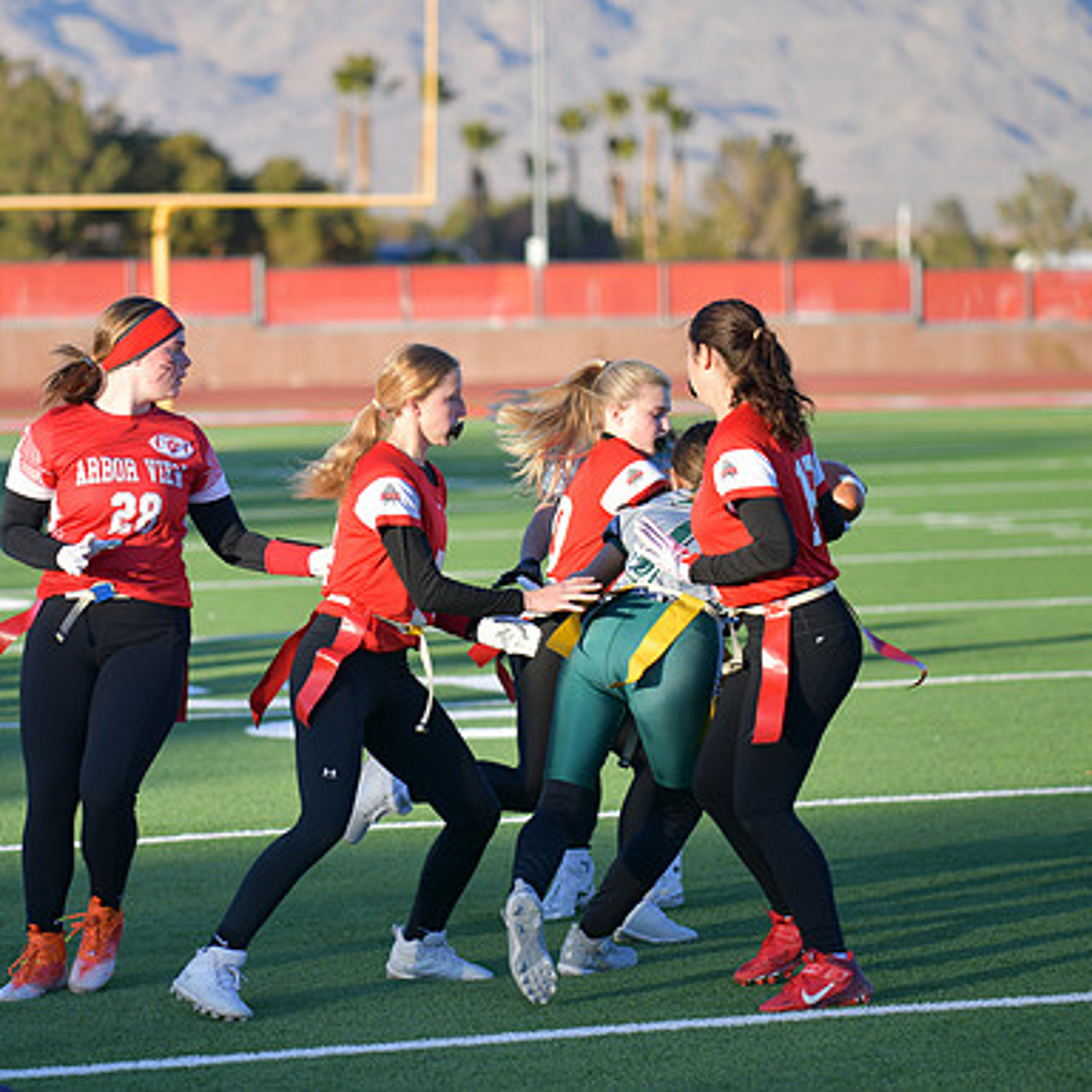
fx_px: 5496
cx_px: 392
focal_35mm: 154
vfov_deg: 11.3
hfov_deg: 11.3
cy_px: 545
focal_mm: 120
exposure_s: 1/800
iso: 90
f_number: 2.8
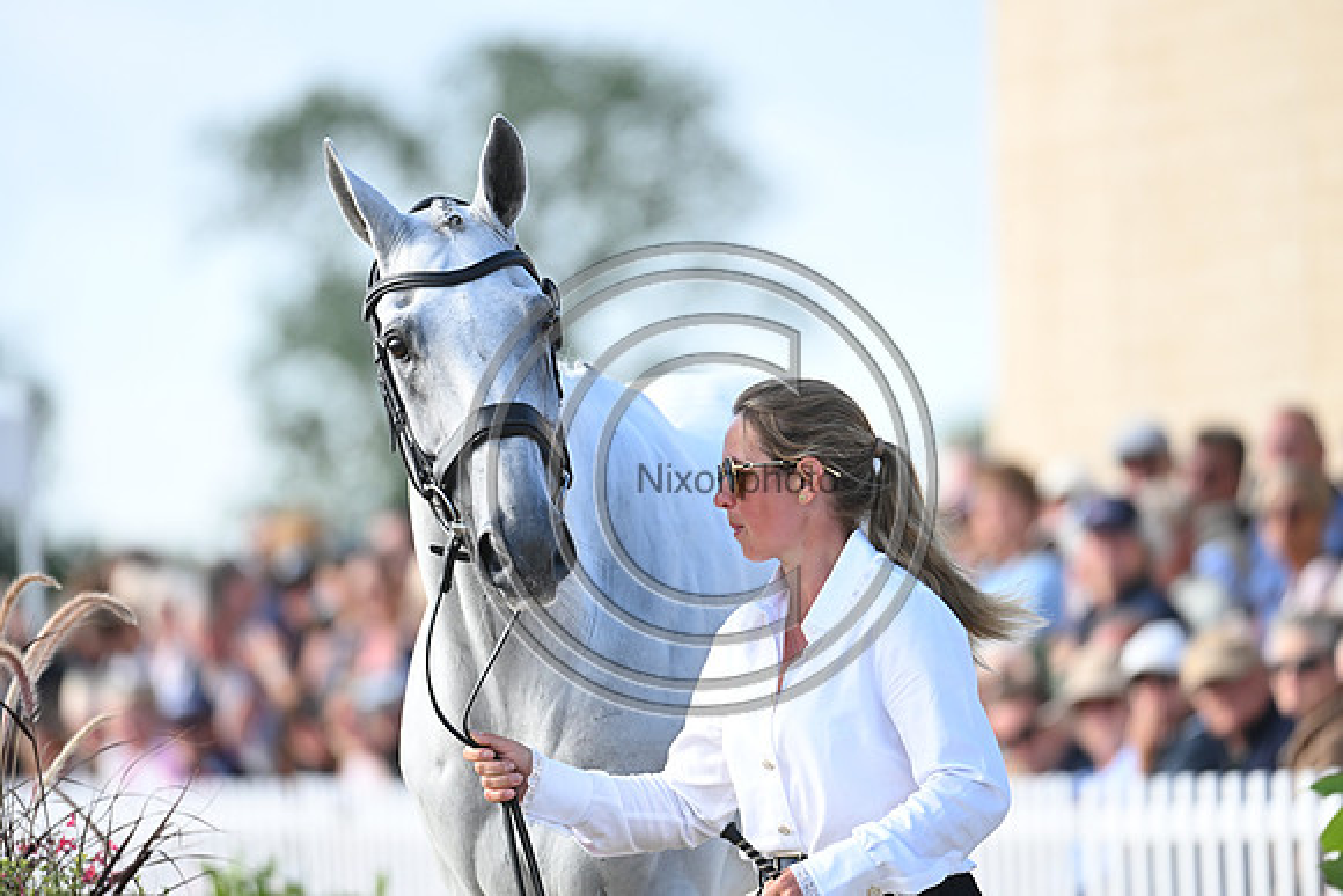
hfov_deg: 5.4
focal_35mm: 380
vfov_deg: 3.6
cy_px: 448
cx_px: 672
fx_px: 14179
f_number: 5
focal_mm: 380
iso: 1100
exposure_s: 1/1600
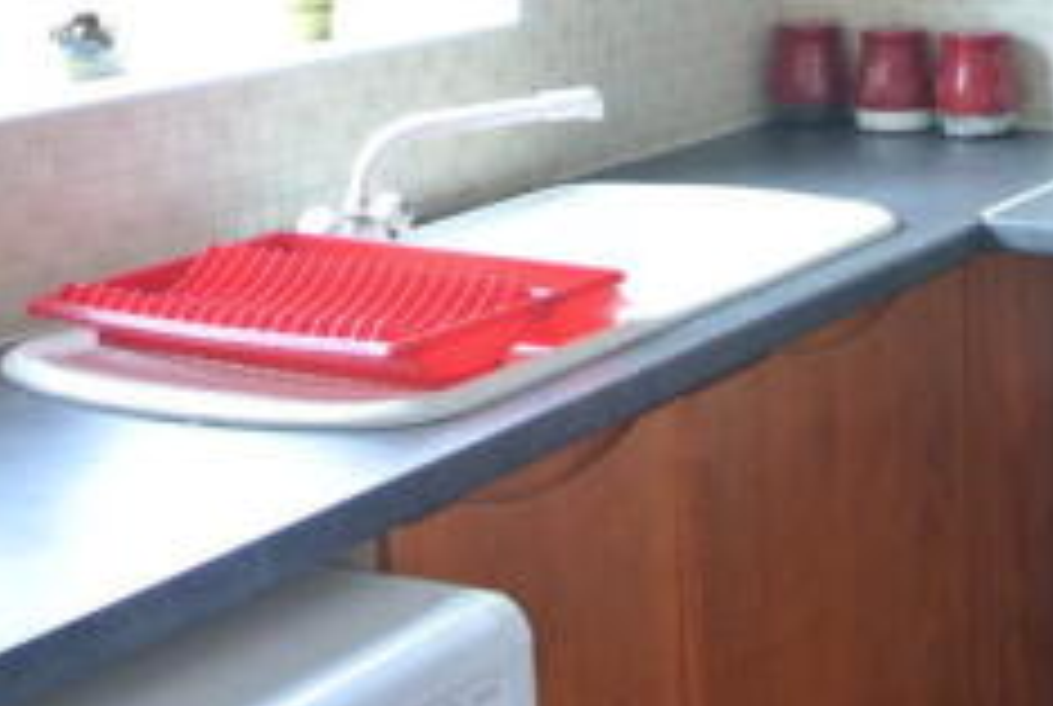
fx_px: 2286
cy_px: 43
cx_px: 1100
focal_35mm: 78
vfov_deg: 17.3
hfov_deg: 24.5
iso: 500
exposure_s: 1/60
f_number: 3.5
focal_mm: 10.7
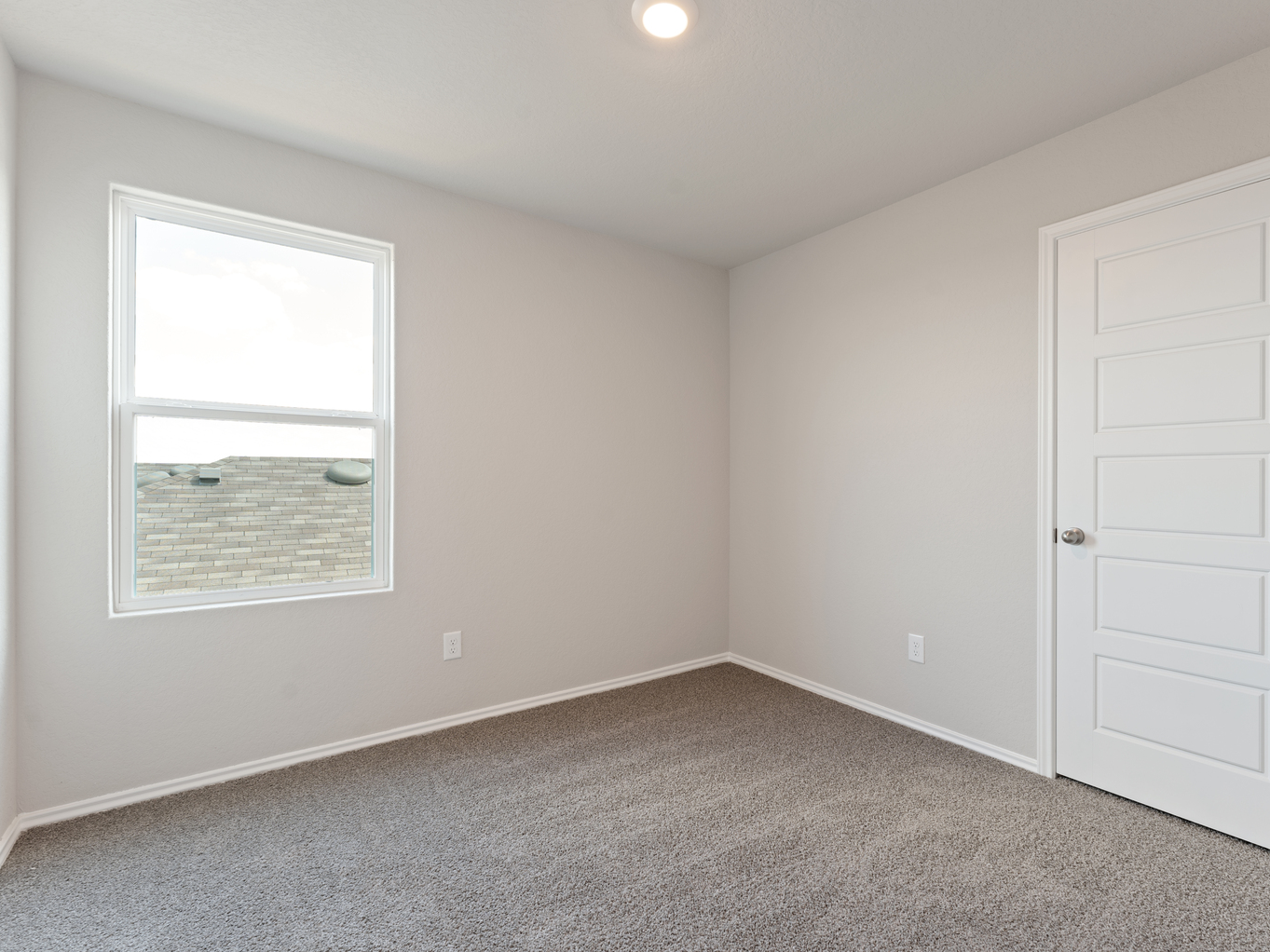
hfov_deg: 94.3
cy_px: 479
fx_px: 587
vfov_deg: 78.1
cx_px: 691
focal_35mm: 16
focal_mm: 14
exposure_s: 1
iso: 100
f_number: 8
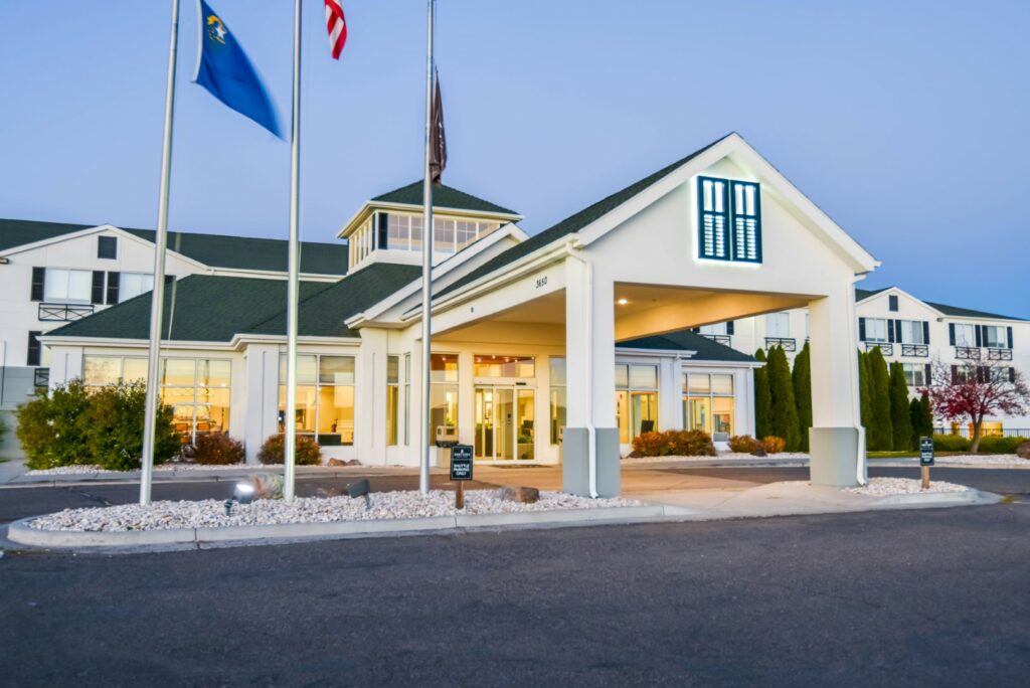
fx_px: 802
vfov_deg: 46.5
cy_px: 344
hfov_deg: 65.4
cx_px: 515
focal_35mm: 28
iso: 100
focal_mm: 28
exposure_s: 1/5
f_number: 4
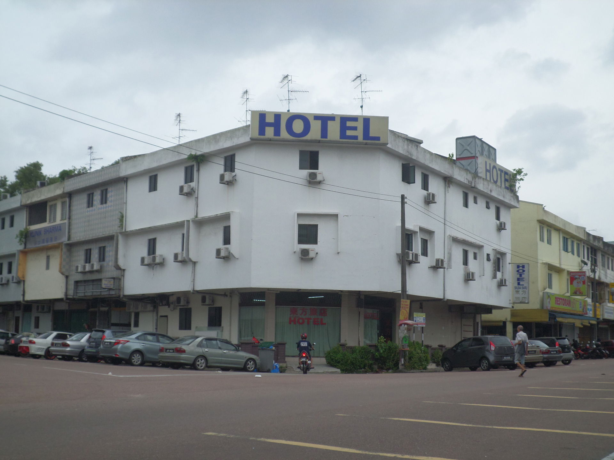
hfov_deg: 43.9
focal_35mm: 43
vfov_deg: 33.6
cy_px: 230
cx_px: 307
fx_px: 763
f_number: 3.2
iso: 80
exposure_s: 1/1000
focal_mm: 7.8
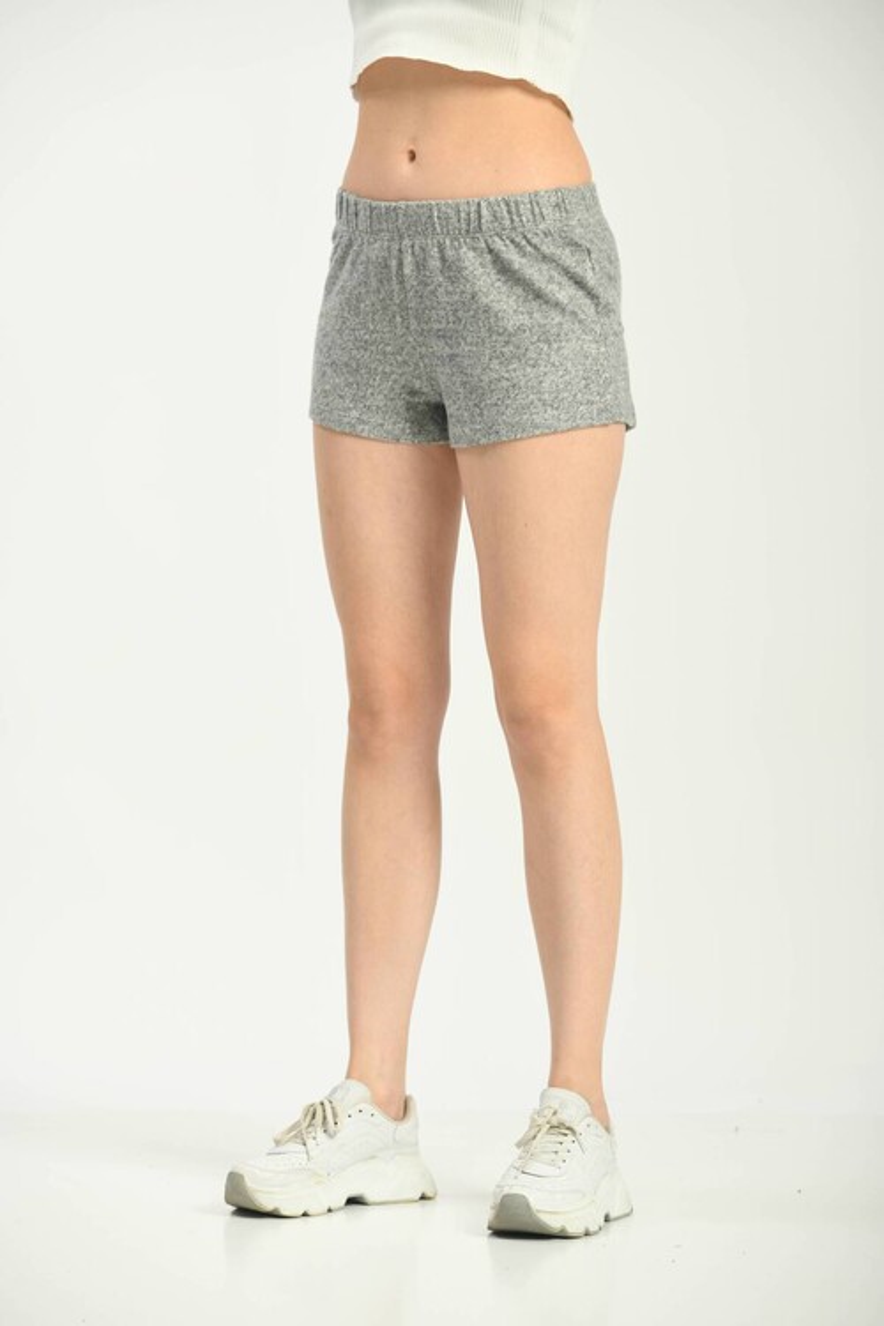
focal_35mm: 155
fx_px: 5709
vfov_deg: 13.2
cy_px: 663
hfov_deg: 8.9
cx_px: 442
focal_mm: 155
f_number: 6.3
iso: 100
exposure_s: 1/160
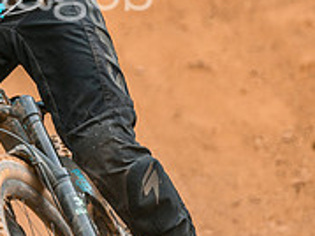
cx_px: -74
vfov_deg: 2.1
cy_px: -57
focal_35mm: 692
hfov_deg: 2.9
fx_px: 6293
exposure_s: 1/1600
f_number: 2.8
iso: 280
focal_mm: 200
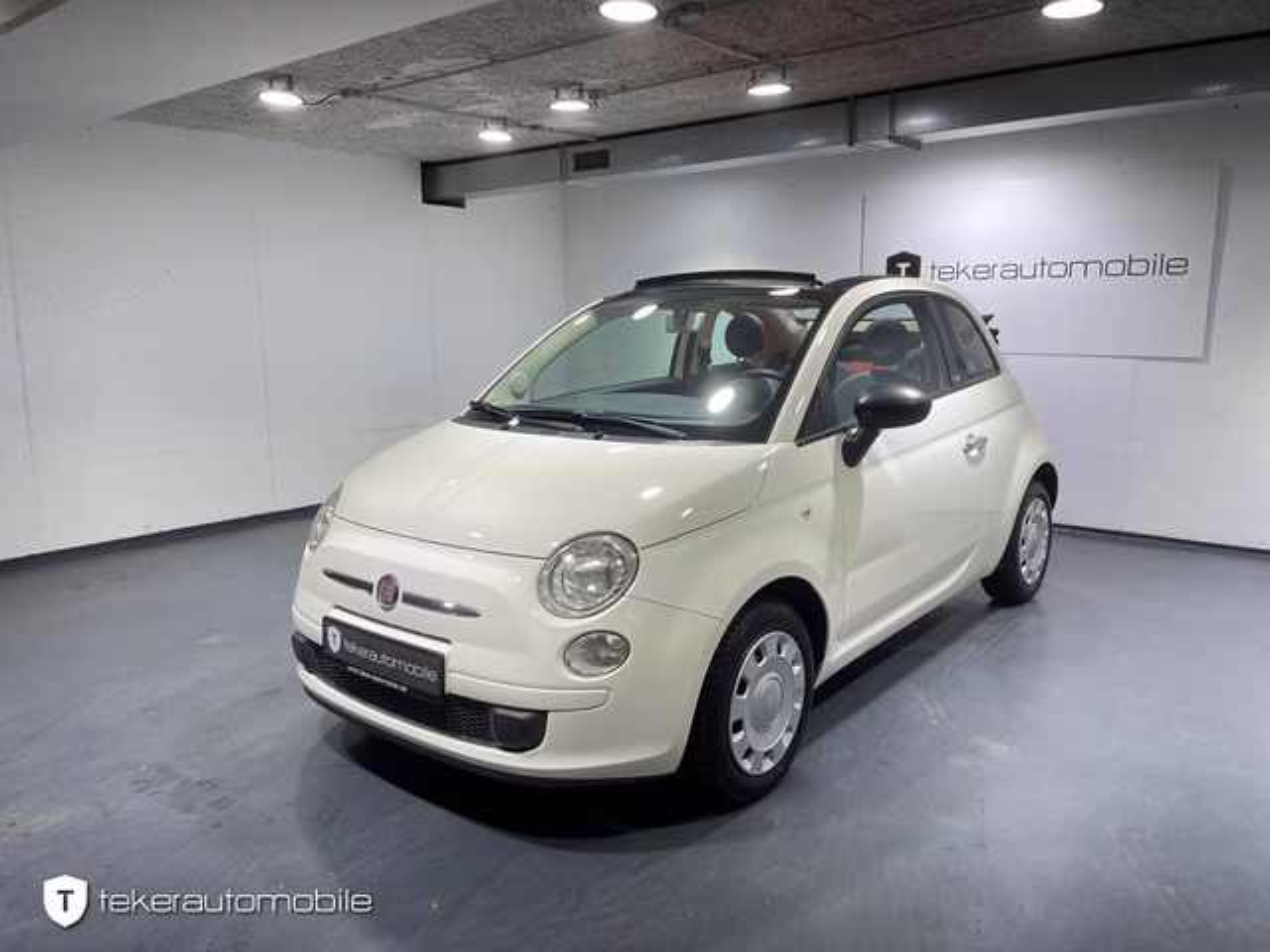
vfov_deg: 54.9
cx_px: 635
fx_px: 917
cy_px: 476
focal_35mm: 25
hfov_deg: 69.4
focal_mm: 5.1
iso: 50
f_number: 1.6
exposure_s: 1/100
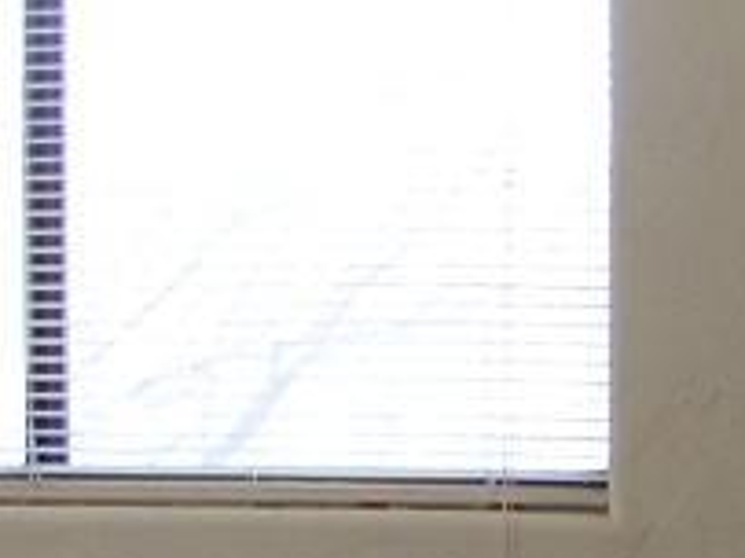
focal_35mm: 227
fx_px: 4883
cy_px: 698
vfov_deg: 6.5
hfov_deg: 8.7
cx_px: 760
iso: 64
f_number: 2.8
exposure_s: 1/30
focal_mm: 5.85
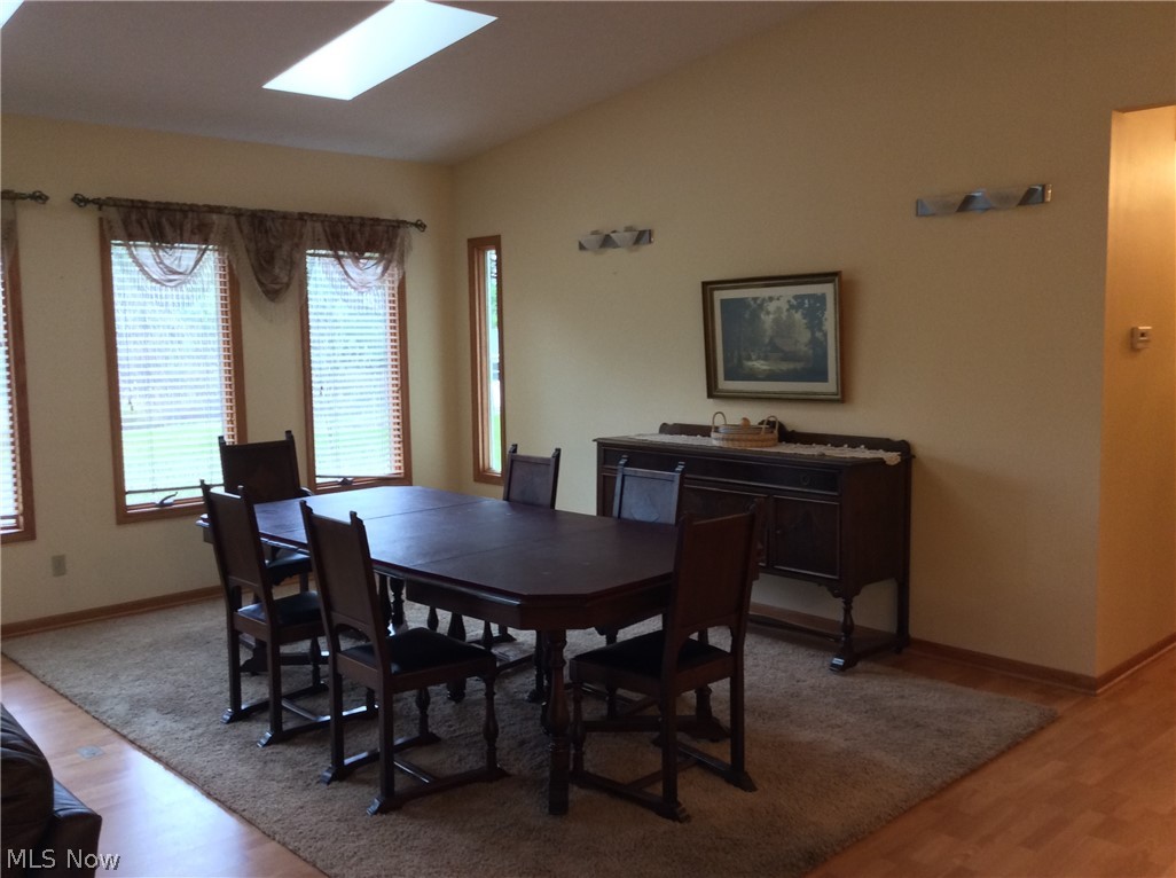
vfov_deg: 44.0
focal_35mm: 32
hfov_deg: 56.9
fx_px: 1085
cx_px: 588
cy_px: 439
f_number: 2.4
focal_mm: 3.3
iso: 100
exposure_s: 1/24
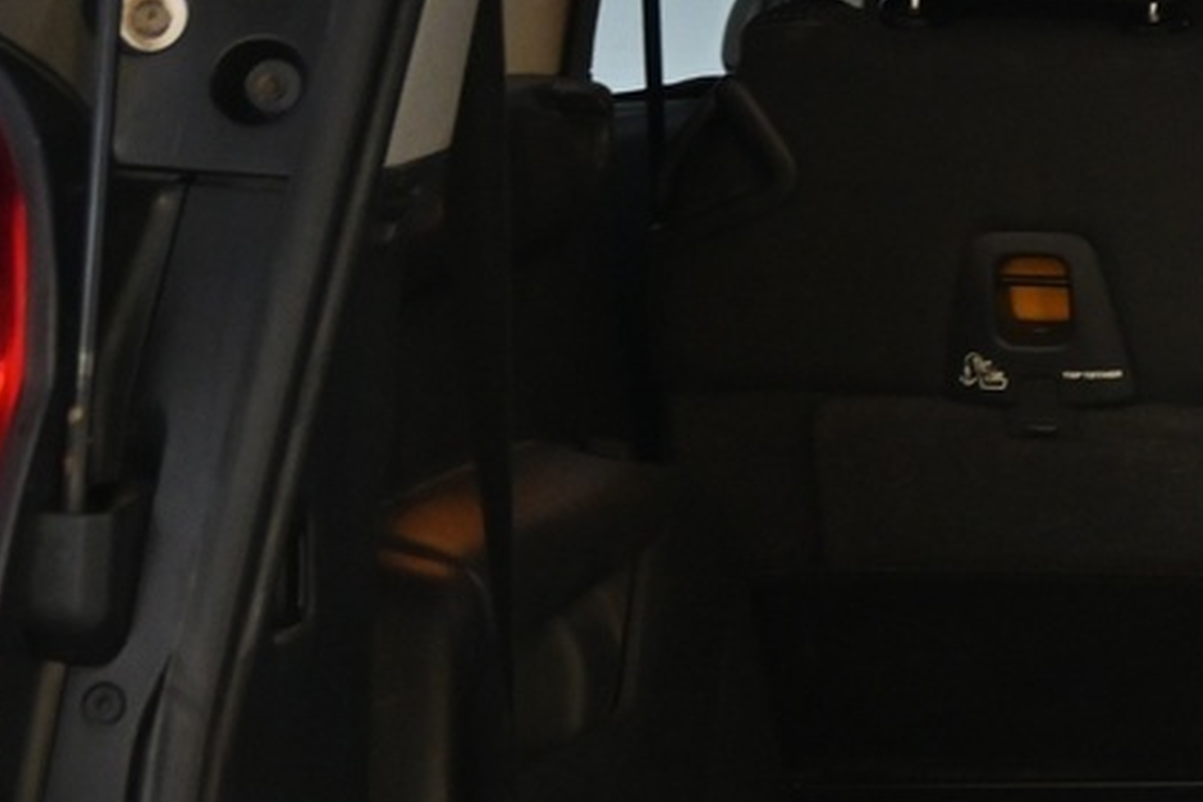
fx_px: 4442
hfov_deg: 14.2
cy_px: 702
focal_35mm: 133
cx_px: 1910
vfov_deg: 10.3
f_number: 4.2
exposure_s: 1/40
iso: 1100
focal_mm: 23
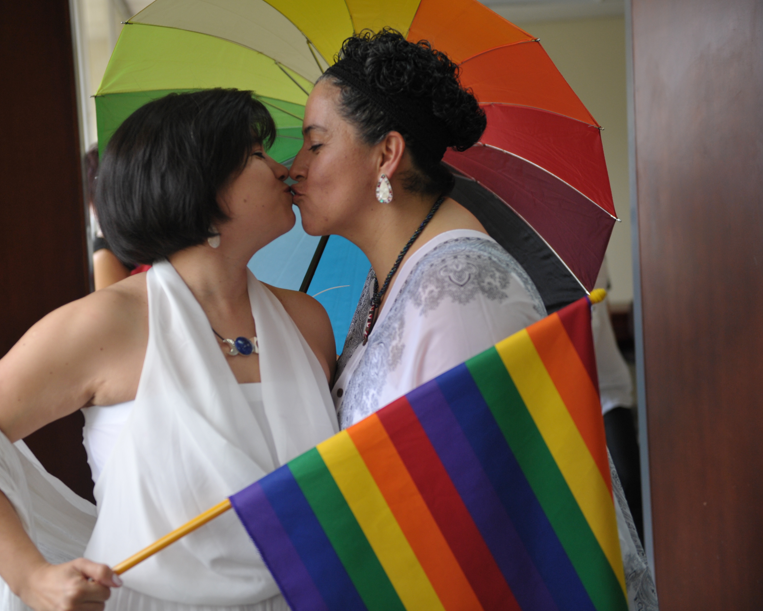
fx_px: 1242
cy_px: 303
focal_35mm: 55
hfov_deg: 34.0
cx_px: 303
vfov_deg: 27.6
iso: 1250
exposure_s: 1/800
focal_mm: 48
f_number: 2.8
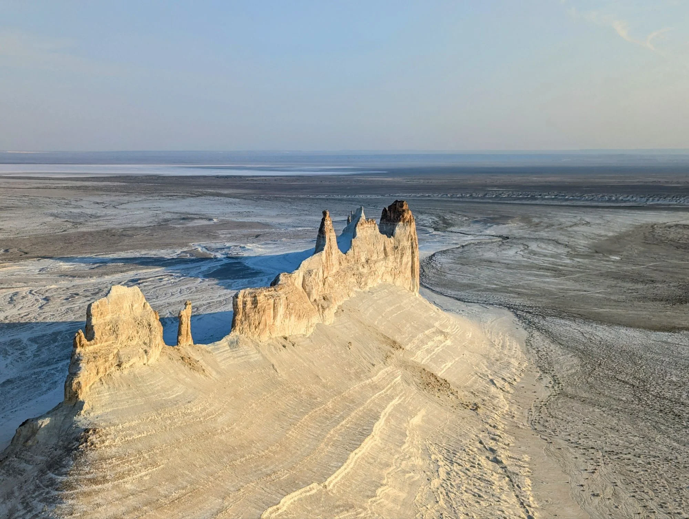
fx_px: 957
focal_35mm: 48
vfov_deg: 30.3
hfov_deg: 39.6
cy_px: 260
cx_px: 344
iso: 51
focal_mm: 6.81
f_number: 1.85
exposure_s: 1/1667
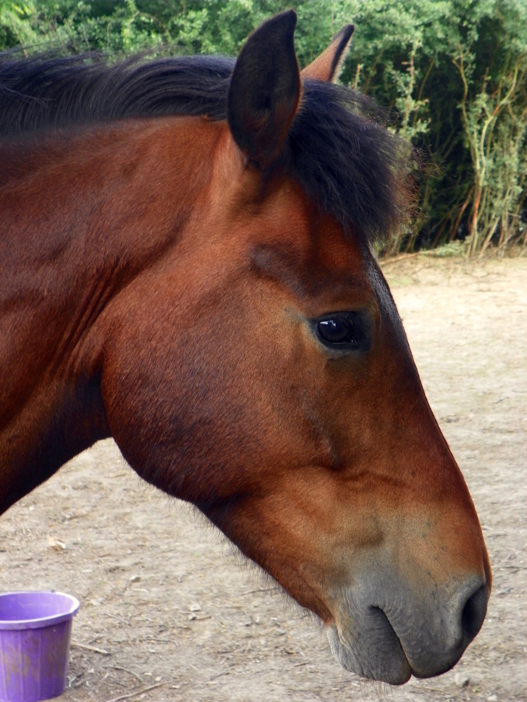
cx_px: 264
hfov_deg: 17.0
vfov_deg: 22.5
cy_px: 351
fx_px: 1766
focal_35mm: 87
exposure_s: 1/40
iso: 80
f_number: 4
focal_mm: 15.5
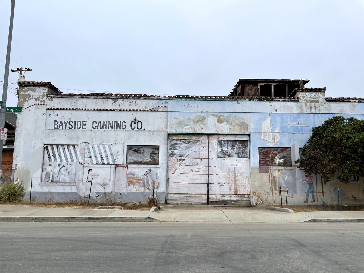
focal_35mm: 26
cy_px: 136
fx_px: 273
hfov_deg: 67.3
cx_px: 182
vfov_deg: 53.1
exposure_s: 1/561
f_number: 1.6
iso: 32
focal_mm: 4.2
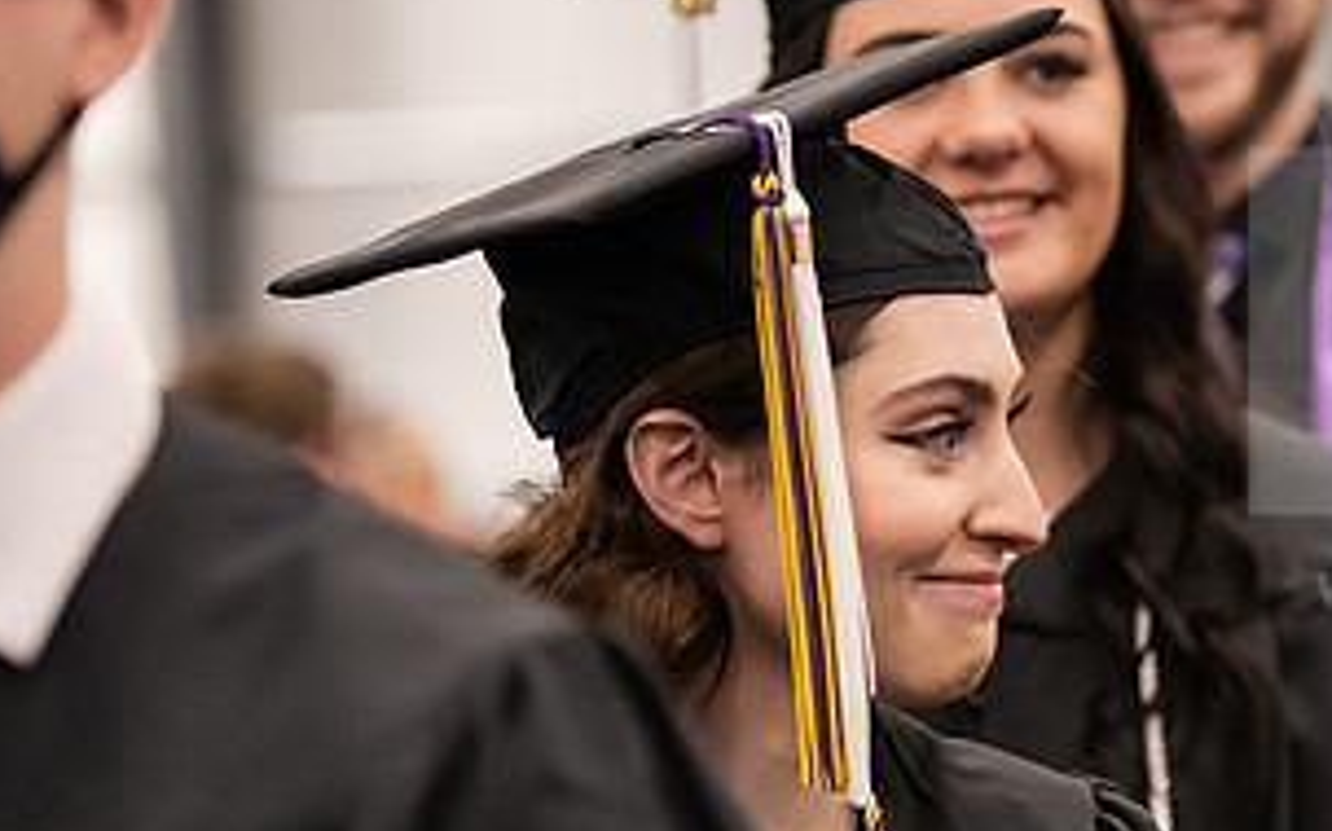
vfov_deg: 6.1
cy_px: 679
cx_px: 1117
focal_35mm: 215
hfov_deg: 9.7
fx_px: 7800
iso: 3200
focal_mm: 110
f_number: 3.2
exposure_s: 1/200
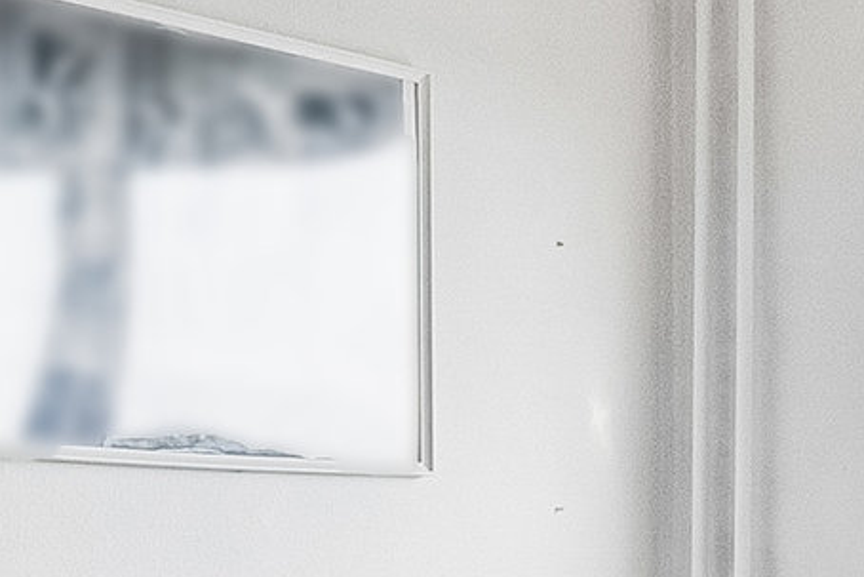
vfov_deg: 11.4
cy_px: 531
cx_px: 906
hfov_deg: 16.8
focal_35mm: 119
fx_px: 2857
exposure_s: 1/60
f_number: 10
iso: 400
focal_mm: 12
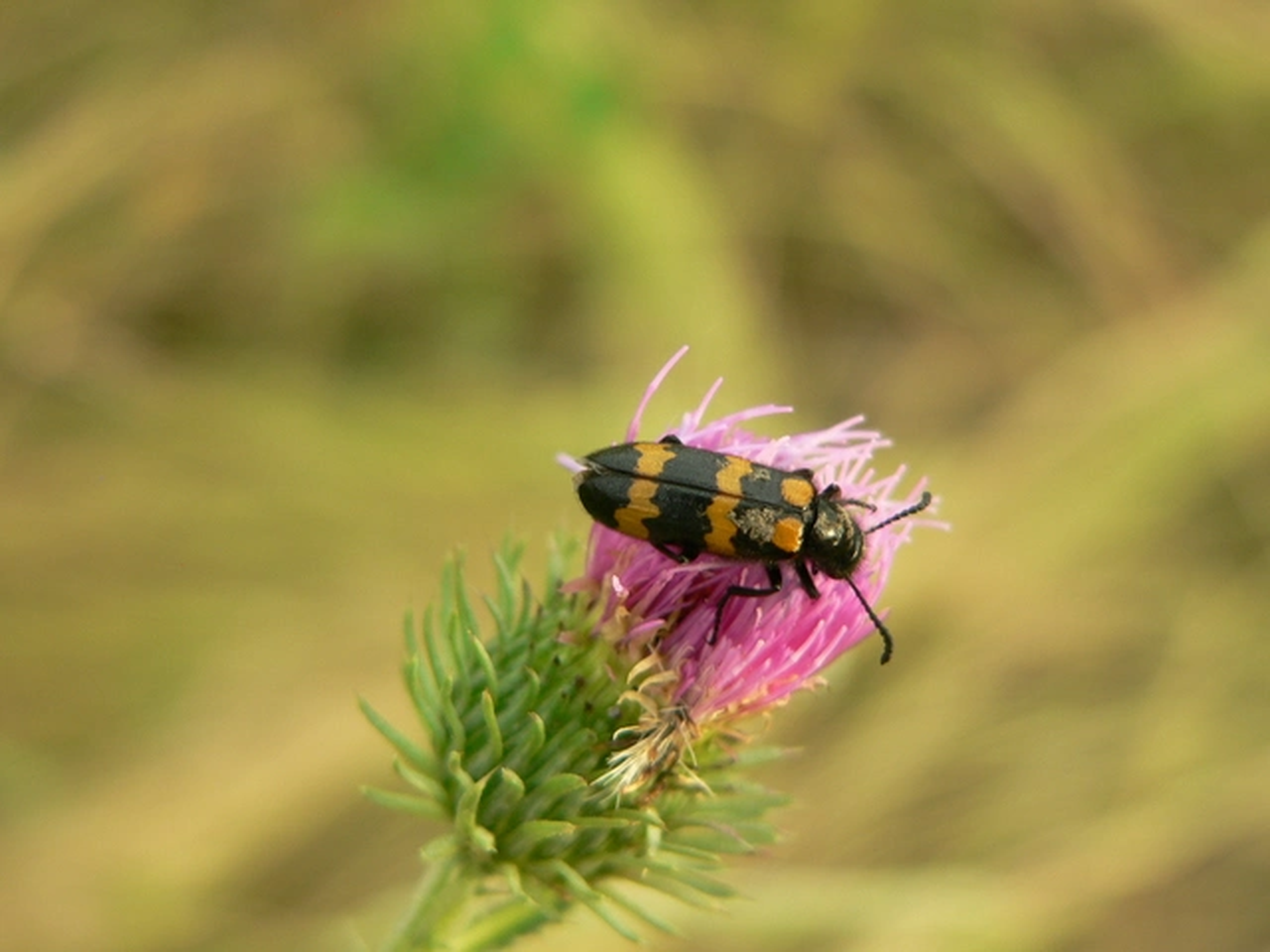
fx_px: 2642
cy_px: 476
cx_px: 635
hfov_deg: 27.0
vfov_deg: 20.4
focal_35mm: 72
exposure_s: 1/60
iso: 100
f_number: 2.8
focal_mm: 12
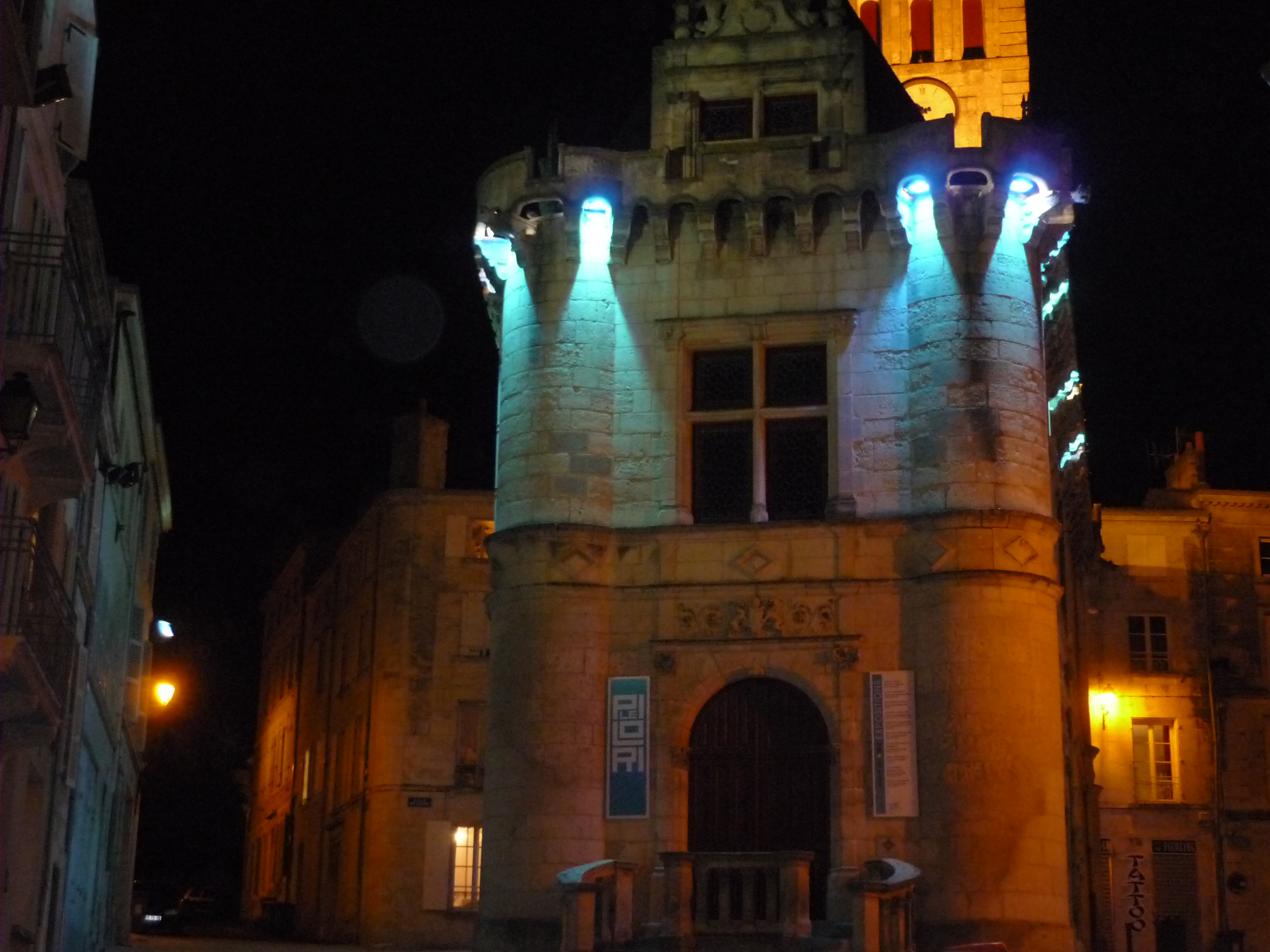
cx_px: 635
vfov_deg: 28.6
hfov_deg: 37.5
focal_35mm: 51
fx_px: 1871
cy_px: 476
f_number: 3.2
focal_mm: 8.4
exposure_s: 1/8
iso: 640
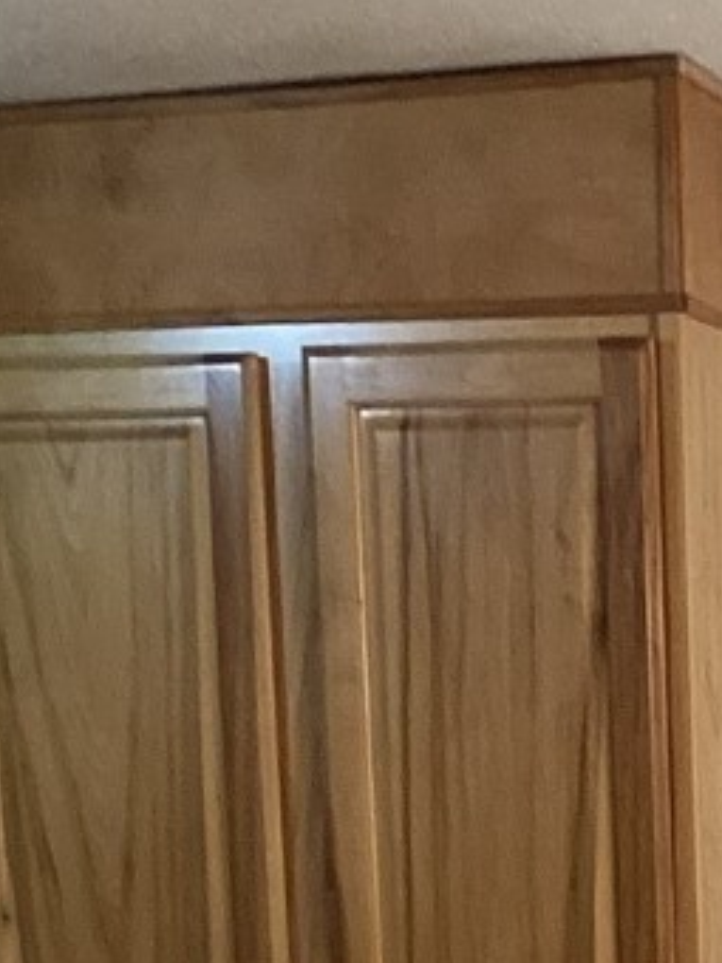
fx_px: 3893
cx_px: 1300
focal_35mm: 140
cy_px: 1988
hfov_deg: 10.0
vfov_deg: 12.3
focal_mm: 3.3
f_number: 2.4
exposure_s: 1/60
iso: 160
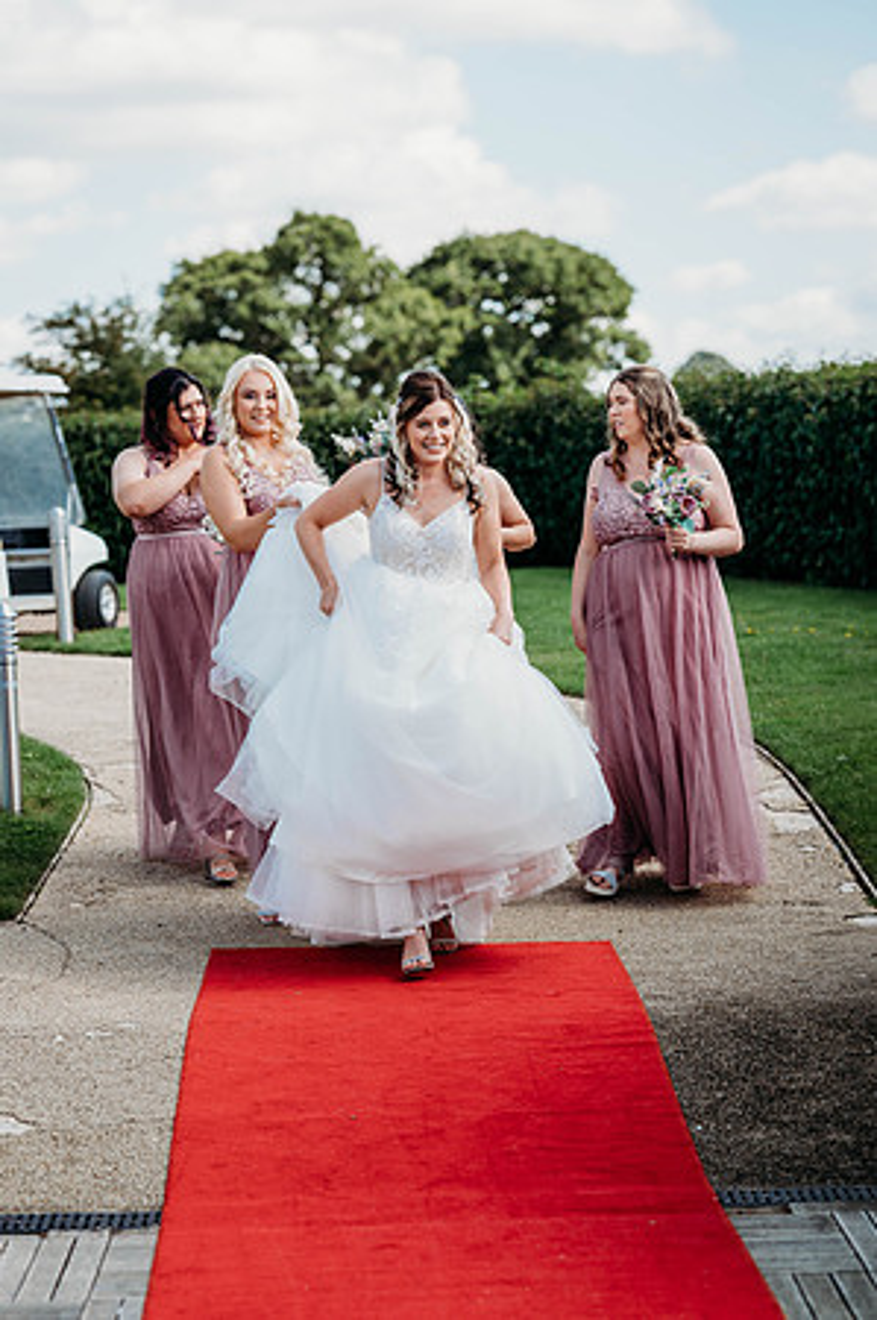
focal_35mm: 85
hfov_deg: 16.0
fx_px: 3113
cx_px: 438
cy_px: 660
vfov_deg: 23.9
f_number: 3.2
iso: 100
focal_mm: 85
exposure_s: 1/1600
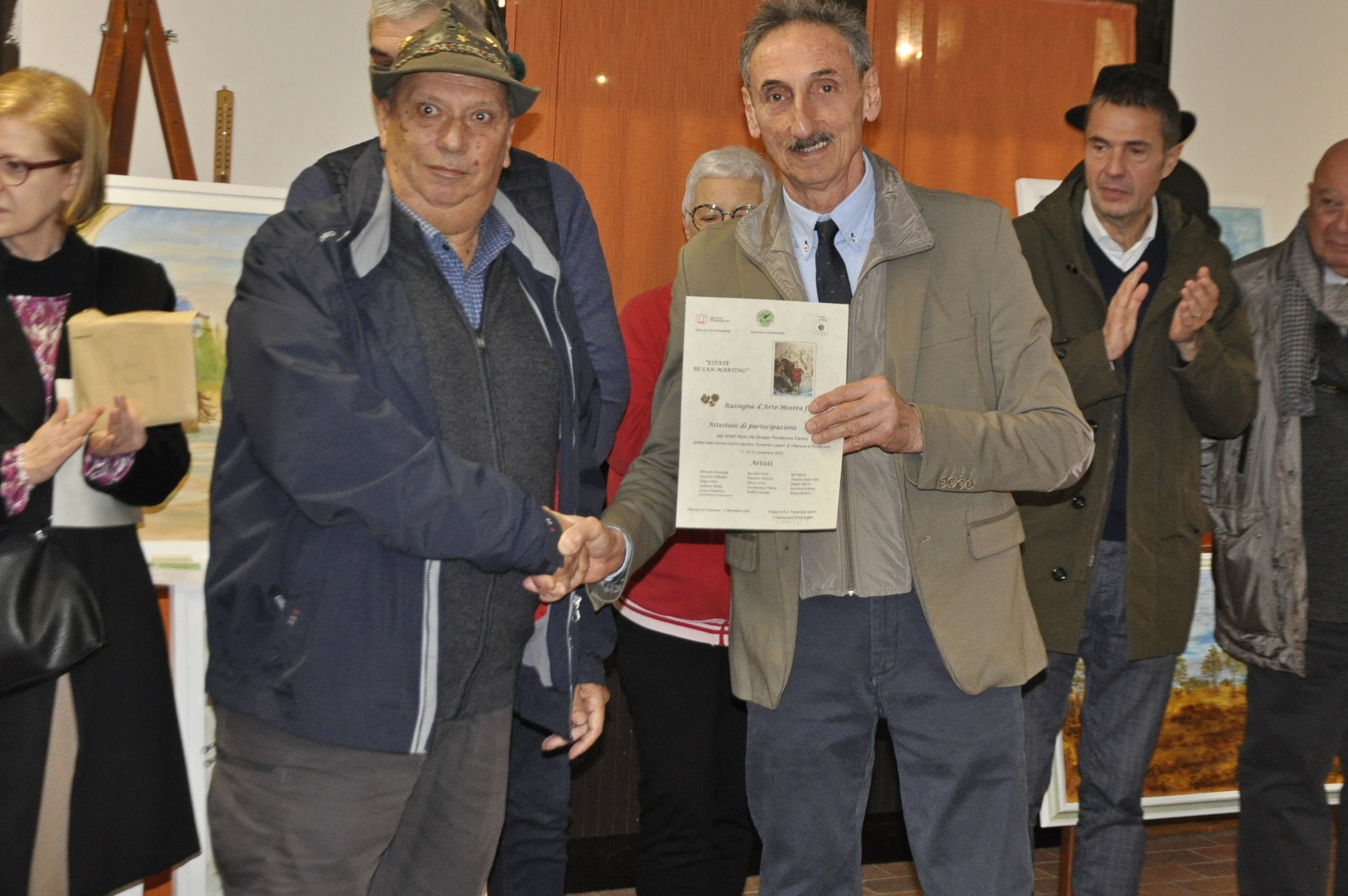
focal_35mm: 65
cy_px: 316
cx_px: 749
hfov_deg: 31.0
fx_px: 2431
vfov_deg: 20.8
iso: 800
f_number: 4.2
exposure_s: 1/60
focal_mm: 30
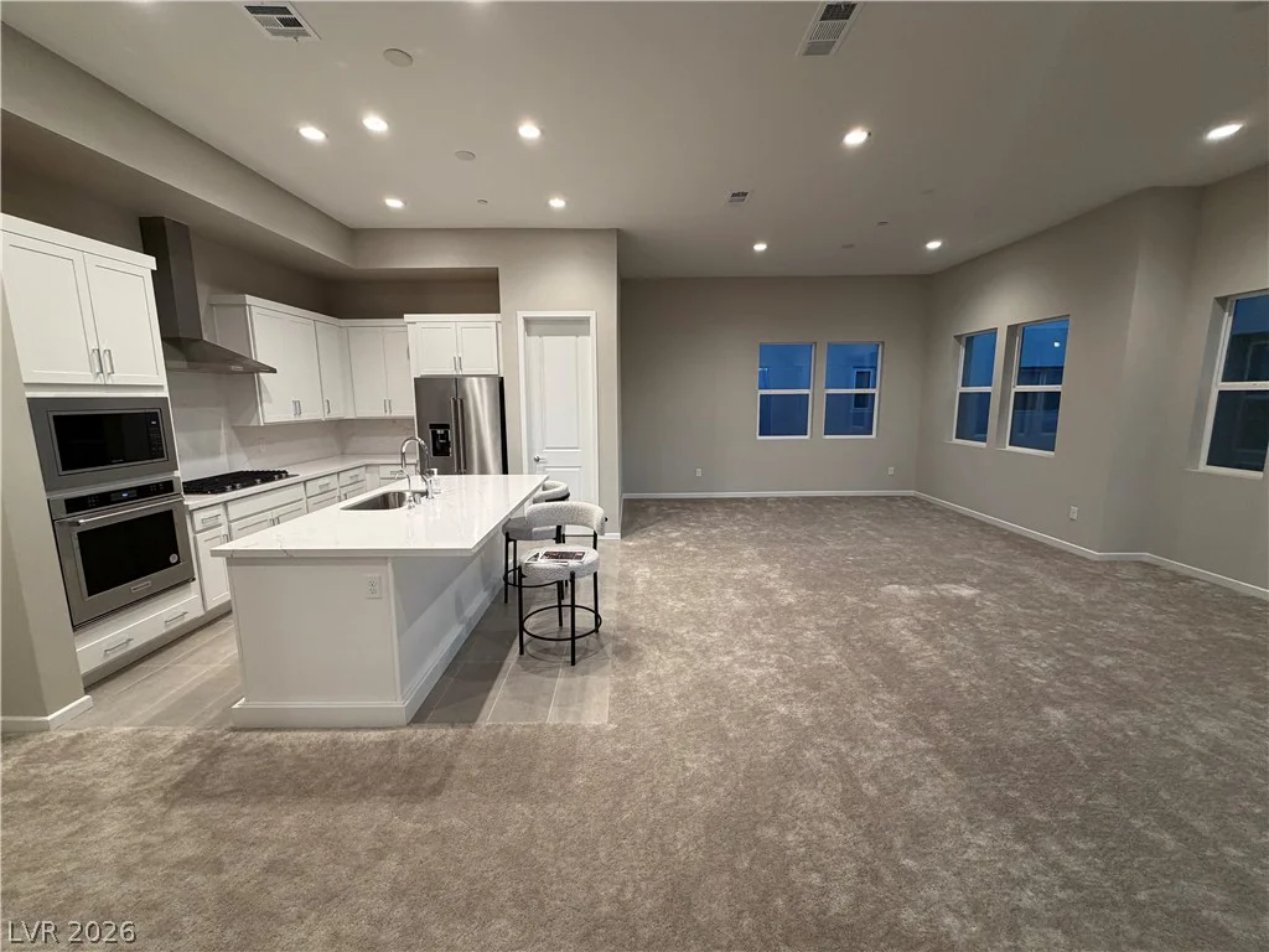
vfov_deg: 85.7
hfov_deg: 102.1
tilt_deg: -9.4
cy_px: 476
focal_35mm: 14
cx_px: 634
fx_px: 513
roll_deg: +0.6
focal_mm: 2.22
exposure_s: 1/60
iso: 200
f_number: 2.2
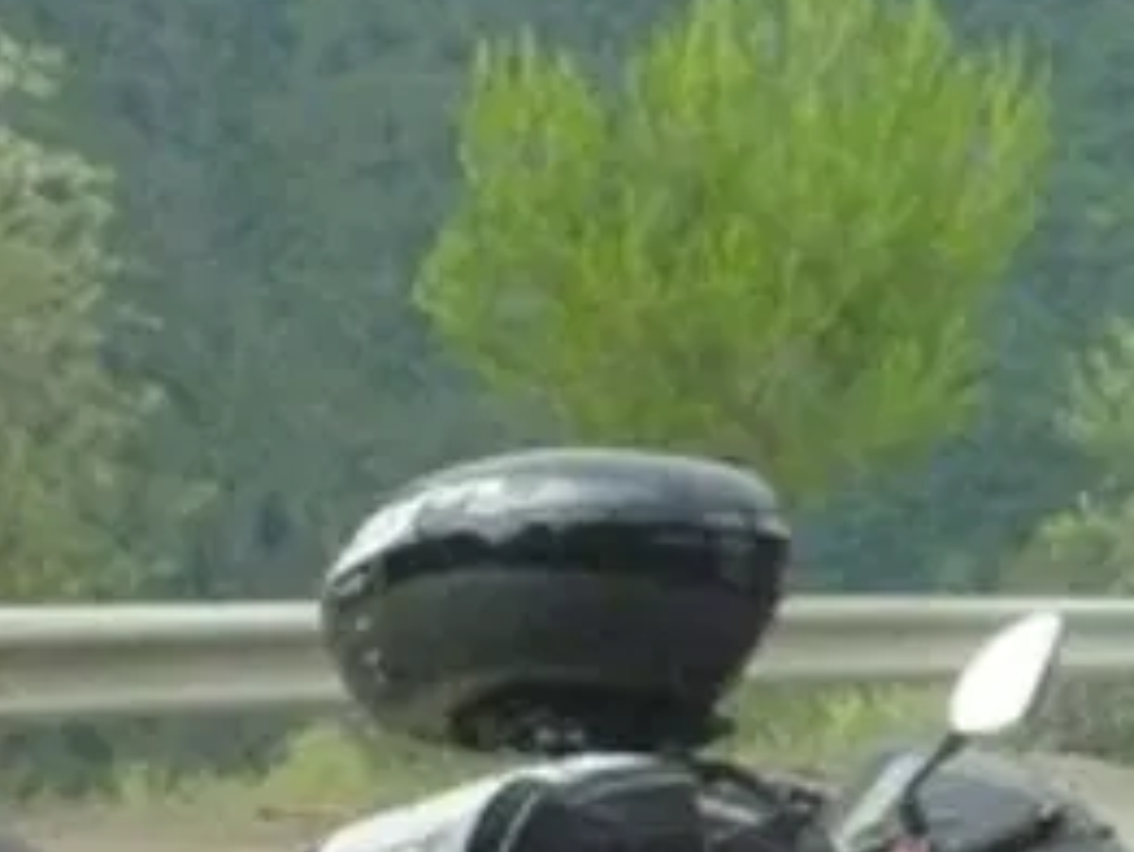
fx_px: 4818
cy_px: 761
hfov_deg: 12.1
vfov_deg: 10.1
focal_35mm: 147
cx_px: 2181
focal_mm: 5.7
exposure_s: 1/125
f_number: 10
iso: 800
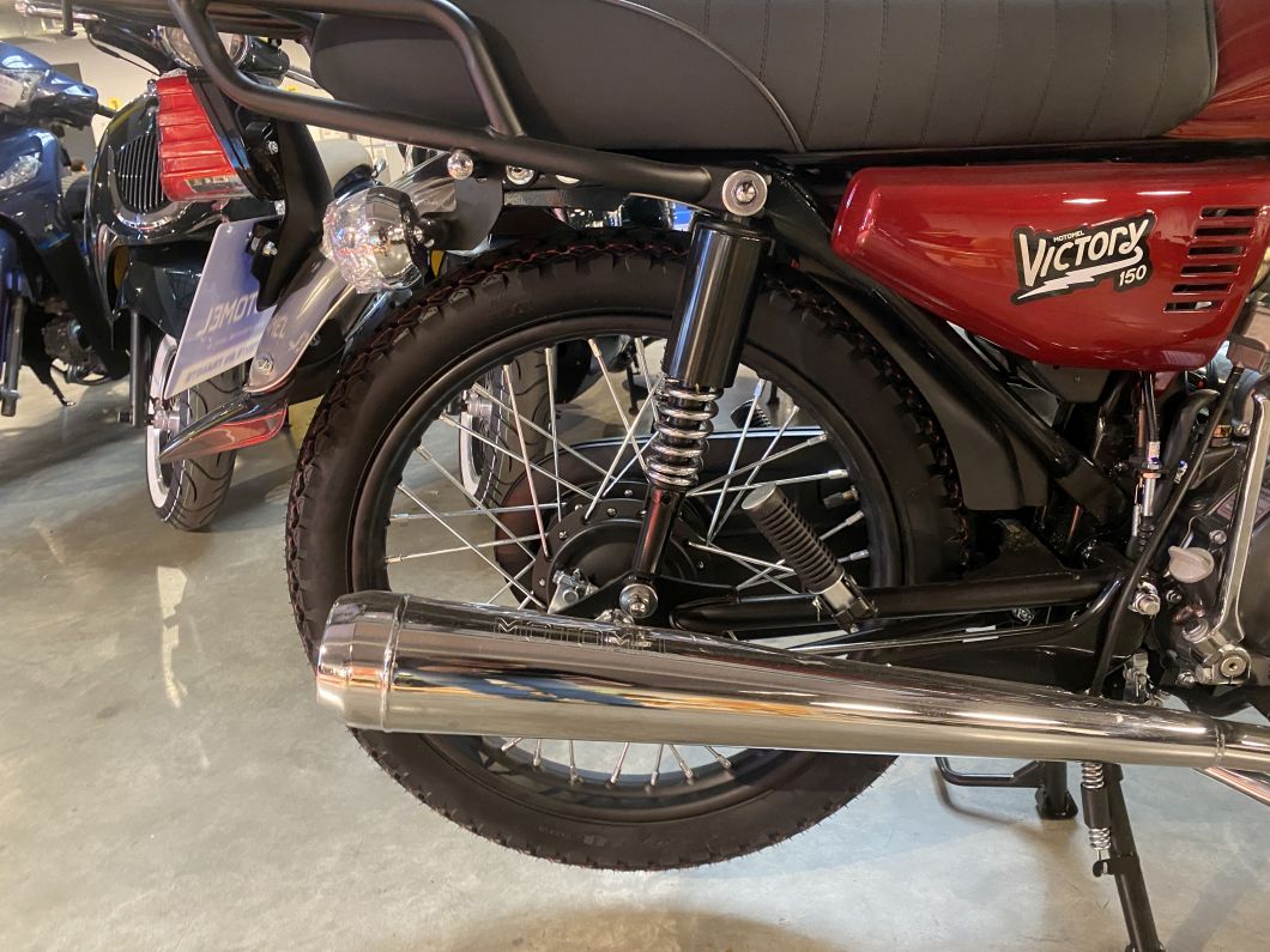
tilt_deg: -16.7
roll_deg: +2.5
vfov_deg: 53.1
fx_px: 954
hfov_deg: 67.3
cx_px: 635
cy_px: 476
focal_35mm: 26
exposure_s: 1/33
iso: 500
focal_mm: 4.25
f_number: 1.8
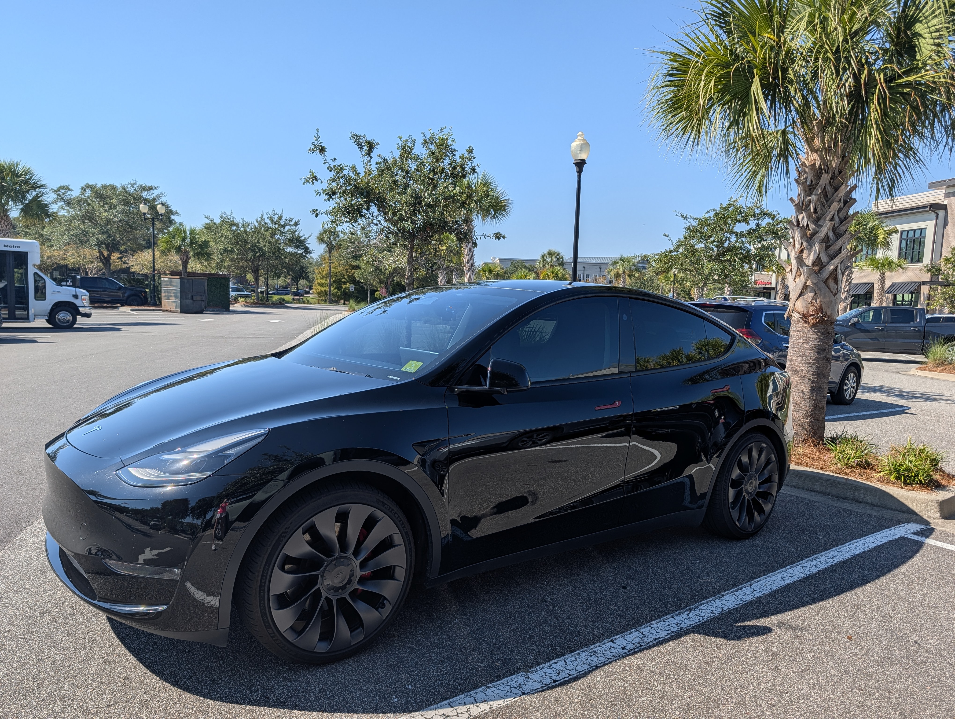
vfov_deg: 56.9
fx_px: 663
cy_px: 360
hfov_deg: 71.5
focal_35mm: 24
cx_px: 478
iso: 20
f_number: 1.68
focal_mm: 6.9
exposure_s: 1/6579
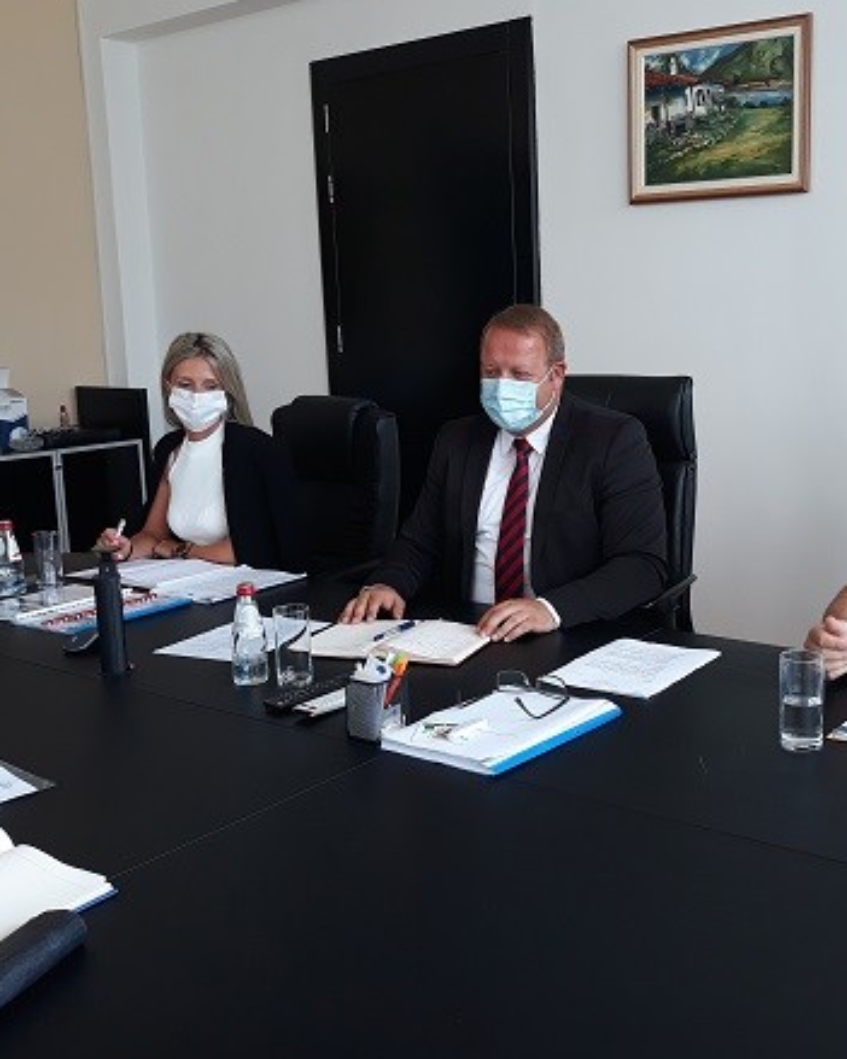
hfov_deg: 40.6
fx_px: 1128
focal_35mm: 36
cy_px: 526
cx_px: 567
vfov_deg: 50.3
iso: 50
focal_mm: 3.71
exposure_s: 1/60
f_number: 1.7
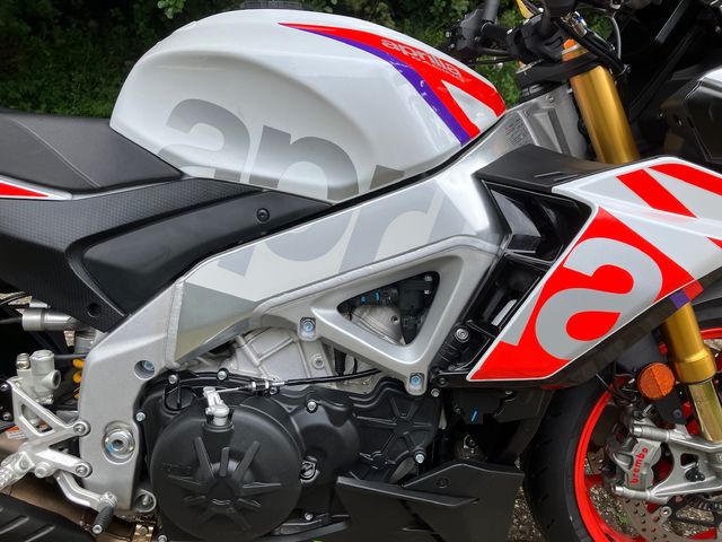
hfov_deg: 63.4
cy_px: 271
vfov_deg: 49.7
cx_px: 361
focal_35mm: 28
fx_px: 584
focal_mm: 3.99
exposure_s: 1/706
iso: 32
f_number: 1.8
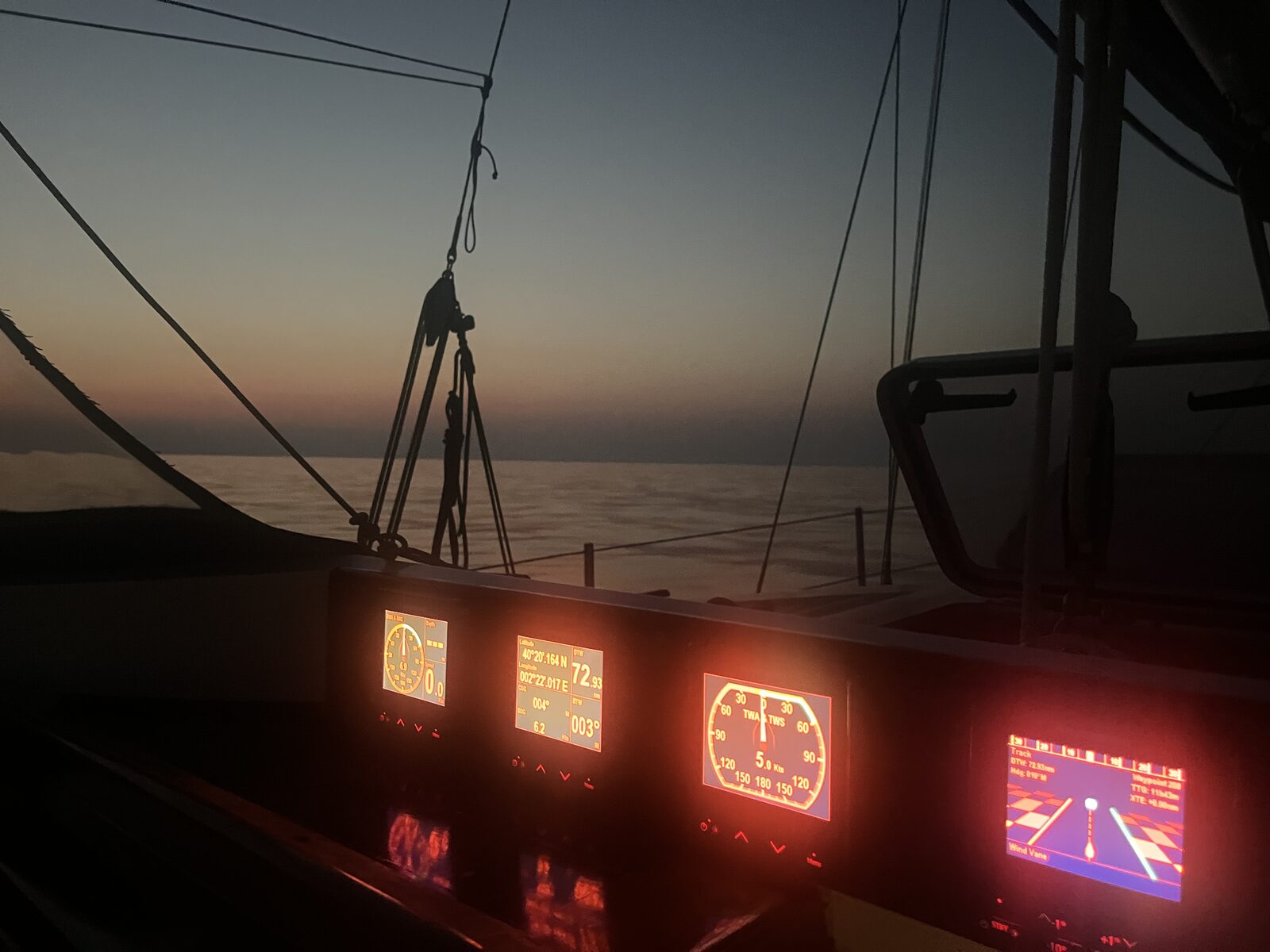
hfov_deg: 67.3
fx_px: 954
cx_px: 635
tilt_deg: -1.5
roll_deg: -2.9
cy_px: 476
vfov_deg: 53.1
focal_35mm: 26
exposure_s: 1/30
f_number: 1.6
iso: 1000
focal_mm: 5.1
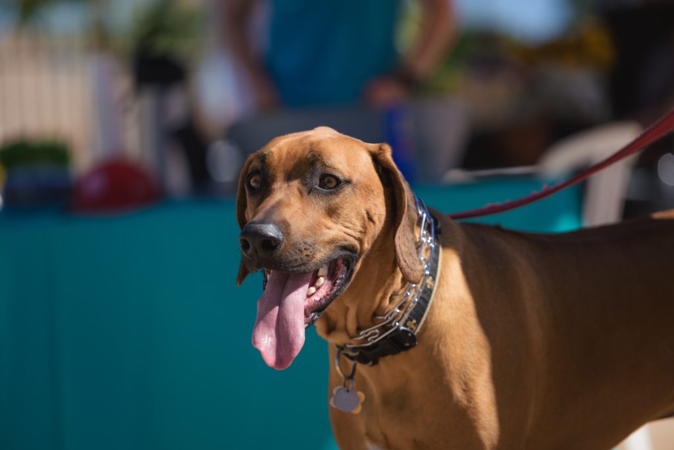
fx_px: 3745
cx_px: 337
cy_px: 225
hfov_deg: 10.3
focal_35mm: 200
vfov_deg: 6.9
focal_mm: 200
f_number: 3.5
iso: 80
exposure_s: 1/1250
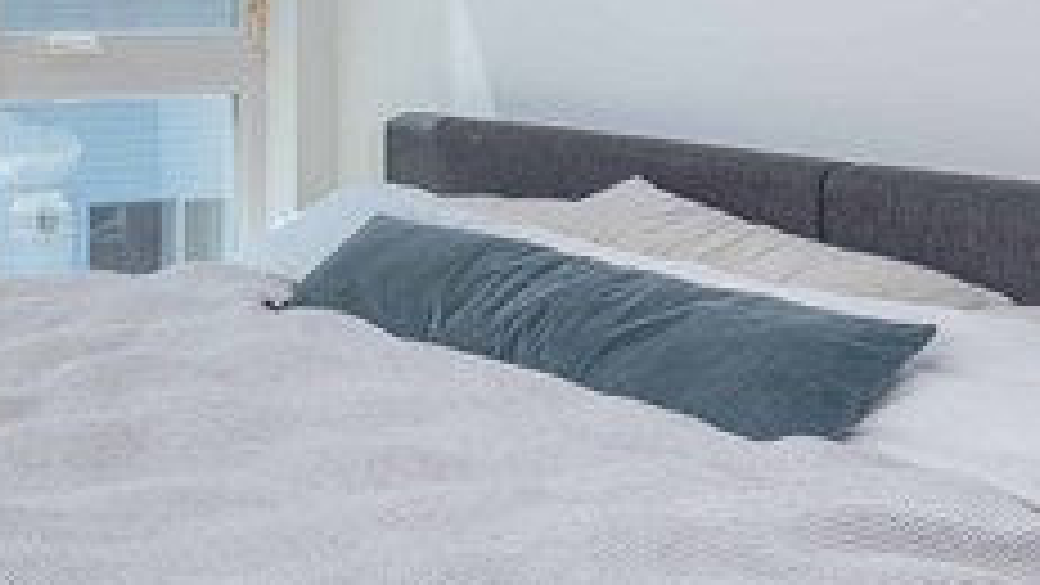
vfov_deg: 16.9
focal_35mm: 69
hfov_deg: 29.2
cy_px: -74
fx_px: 1903
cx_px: 88
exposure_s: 1/100
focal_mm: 14
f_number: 8
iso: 125
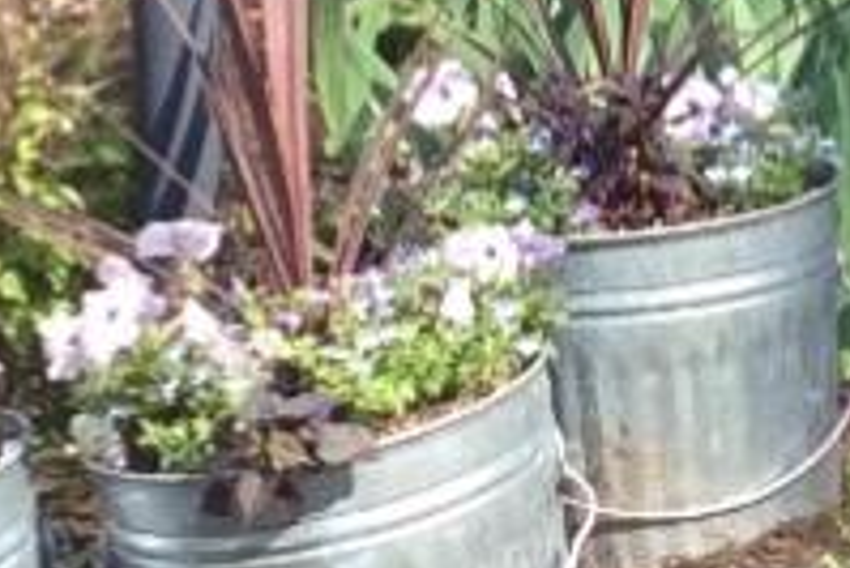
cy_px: -559
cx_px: 1213
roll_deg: -0.3
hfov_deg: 8.4
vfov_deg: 5.6
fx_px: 5694
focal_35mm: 241
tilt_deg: -6.9
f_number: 2.4
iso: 32
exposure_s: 1/289
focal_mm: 3.3
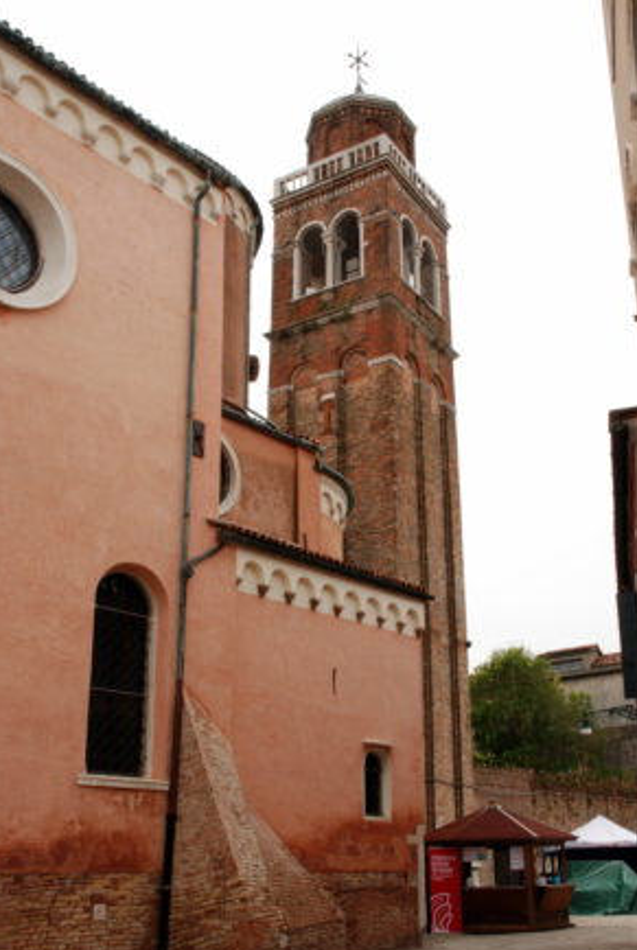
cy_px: 512
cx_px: 343
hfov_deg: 35.2
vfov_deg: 50.6
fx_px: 1005
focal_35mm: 38
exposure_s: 1/30
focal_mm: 22
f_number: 22
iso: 100
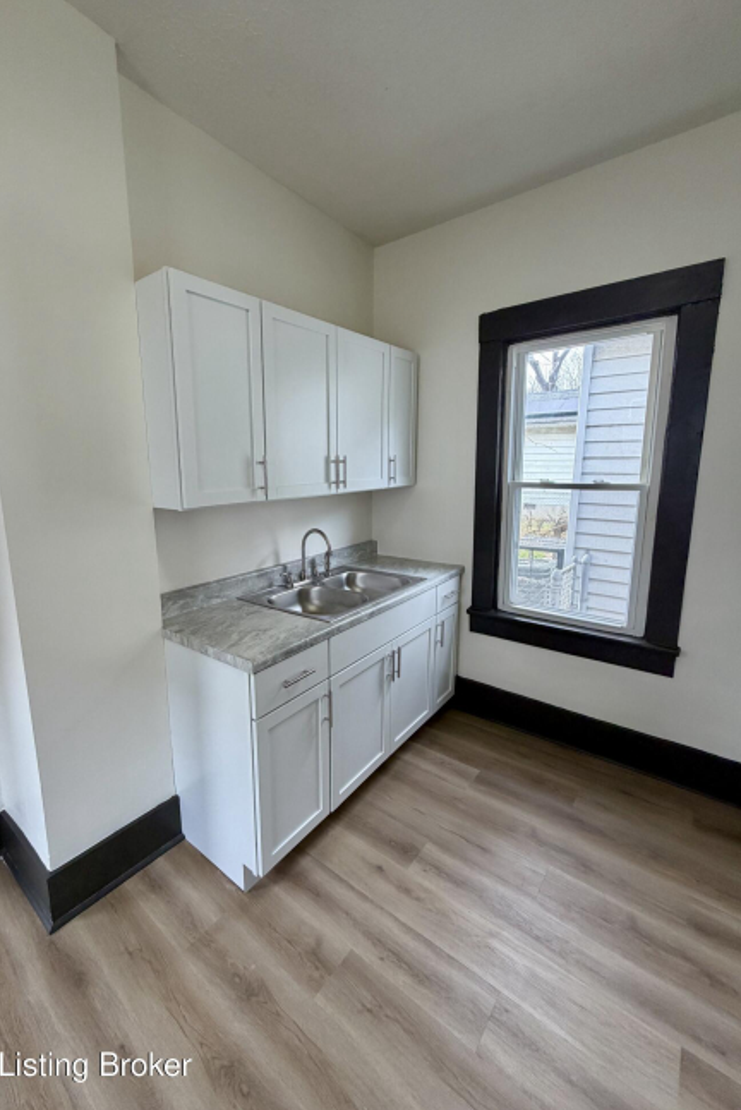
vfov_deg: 100.4
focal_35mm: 15
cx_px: 319
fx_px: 463
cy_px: 545
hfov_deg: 77.0
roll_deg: +1.5
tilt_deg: -10.3
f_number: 2.2
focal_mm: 2.22
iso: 200
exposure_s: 1/120
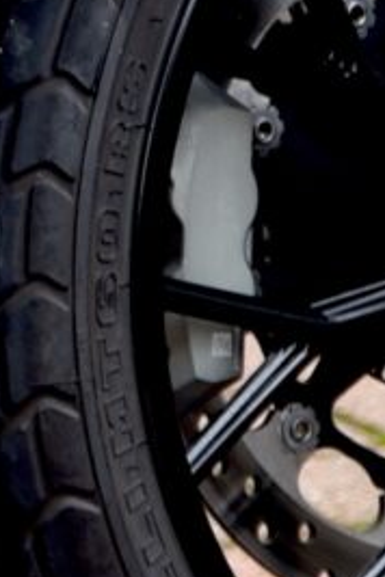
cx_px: -1365
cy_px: -243
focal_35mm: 634
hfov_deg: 2.1
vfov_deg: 3.2
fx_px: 10170
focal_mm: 66
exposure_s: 1/60
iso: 100
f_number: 2.8
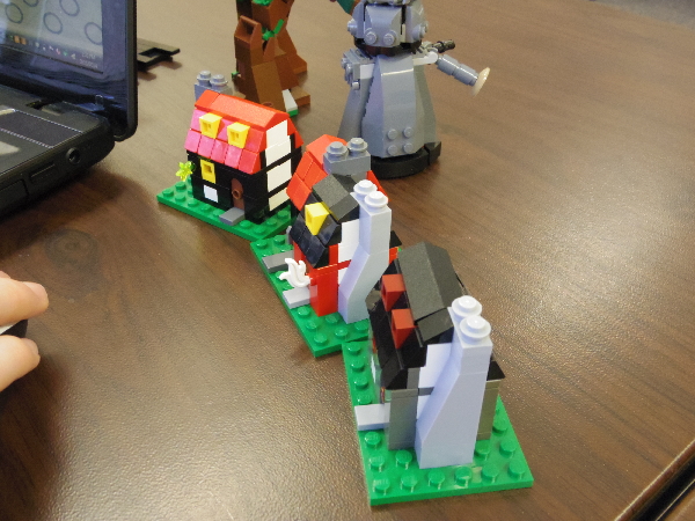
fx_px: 703
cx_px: 348
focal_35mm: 35
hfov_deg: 52.6
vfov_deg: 40.7
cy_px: 260
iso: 1250
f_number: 4.5
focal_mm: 6.3
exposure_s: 1/60
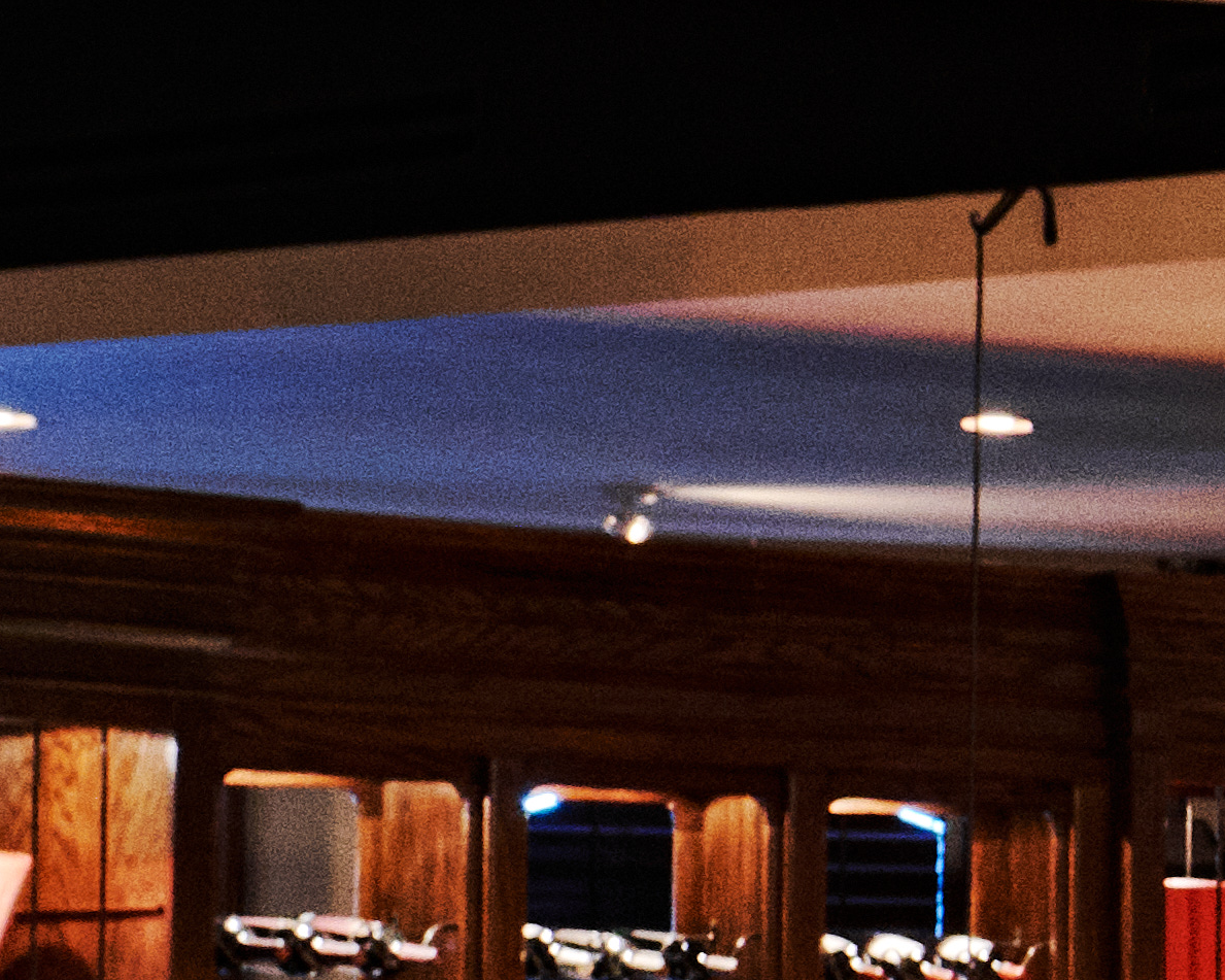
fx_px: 6598
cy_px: 910
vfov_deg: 8.5
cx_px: 3768
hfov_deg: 8.7
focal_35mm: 182
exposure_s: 1.3
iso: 1000
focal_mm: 29
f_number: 8
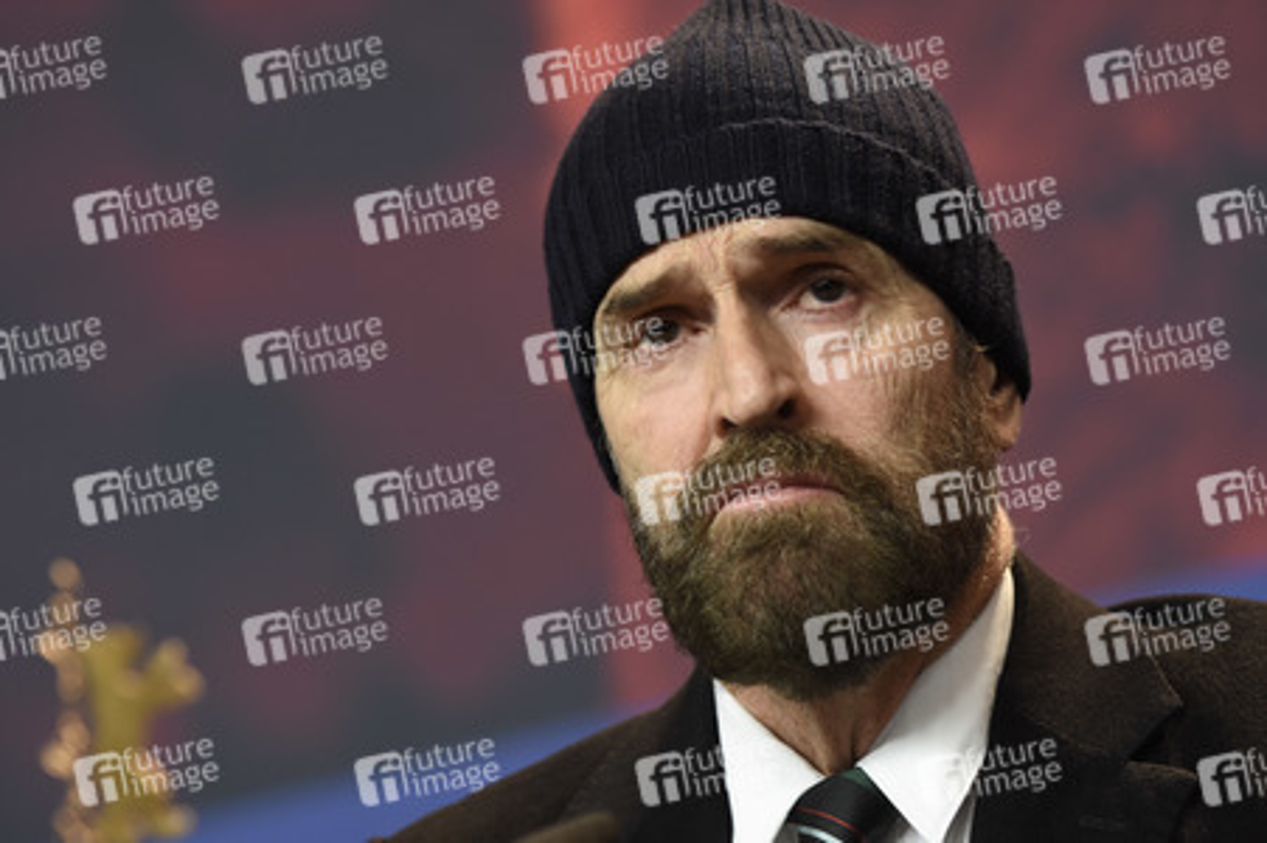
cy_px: 422
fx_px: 7385
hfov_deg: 9.8
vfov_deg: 6.5
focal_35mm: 210
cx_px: 634
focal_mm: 140
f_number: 3.5
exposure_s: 1/250
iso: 640
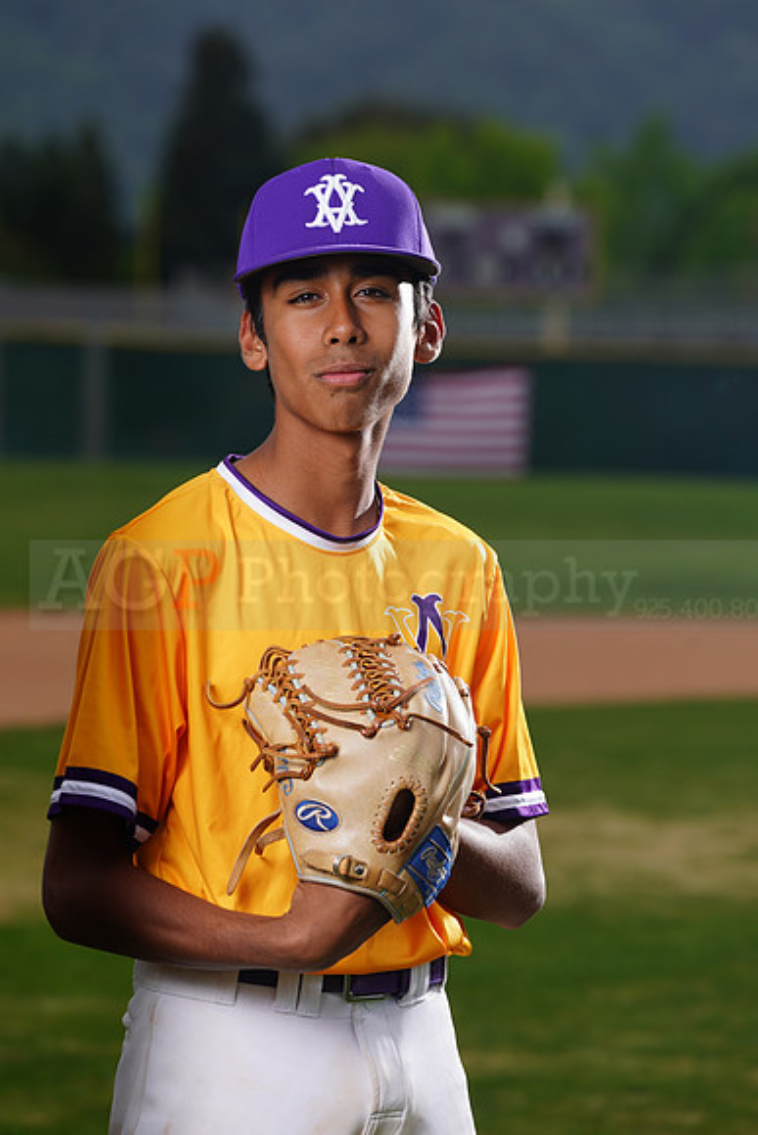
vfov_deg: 9.4
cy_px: 568
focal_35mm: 218
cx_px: 379
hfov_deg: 6.3
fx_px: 6881
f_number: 8
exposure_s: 1/250
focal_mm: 218
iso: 100
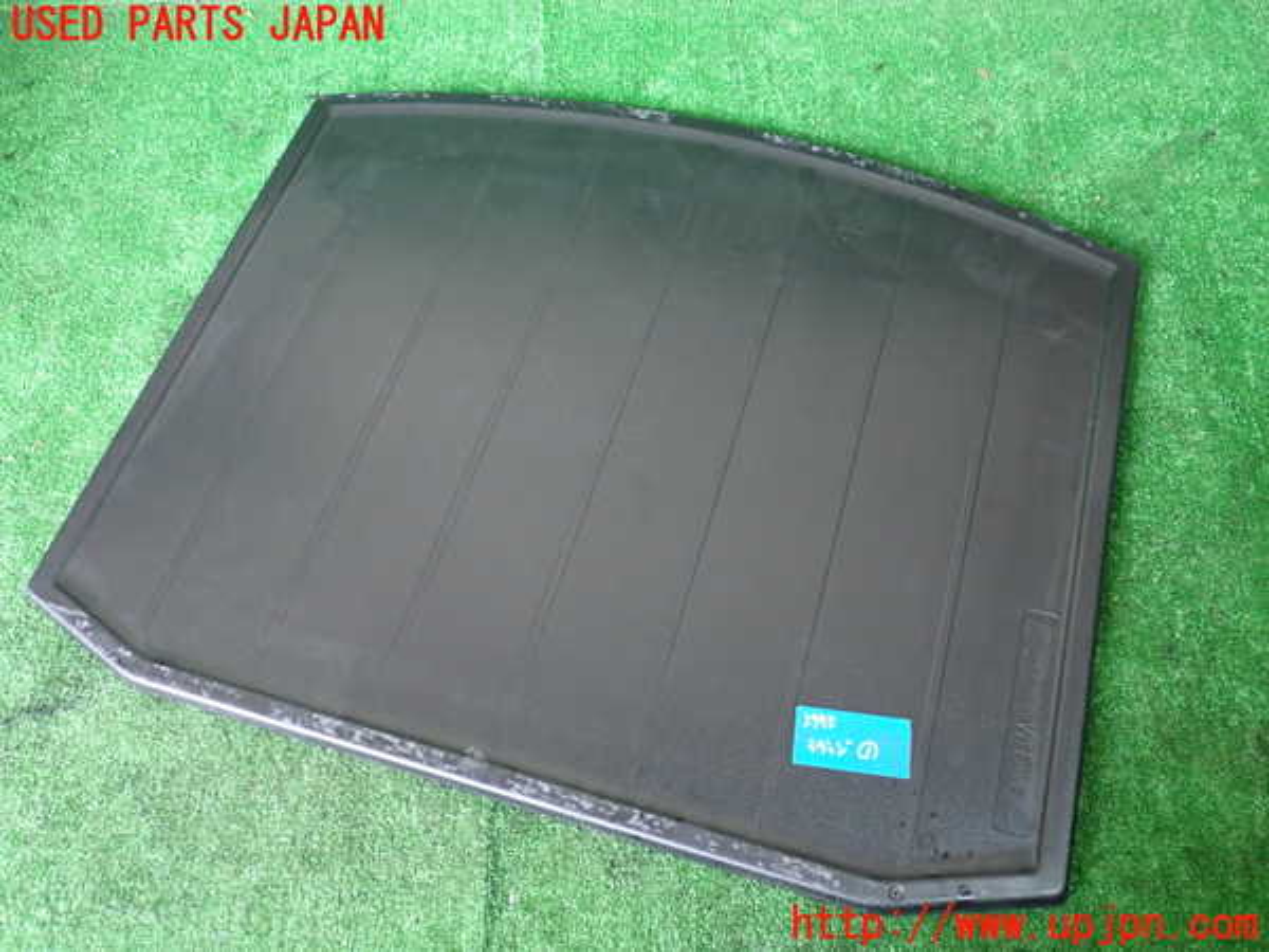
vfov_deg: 46.8
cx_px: 634
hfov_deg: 60.0
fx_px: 1100
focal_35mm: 30
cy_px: 476
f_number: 2.3
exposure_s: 1/30
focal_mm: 5.4
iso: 640
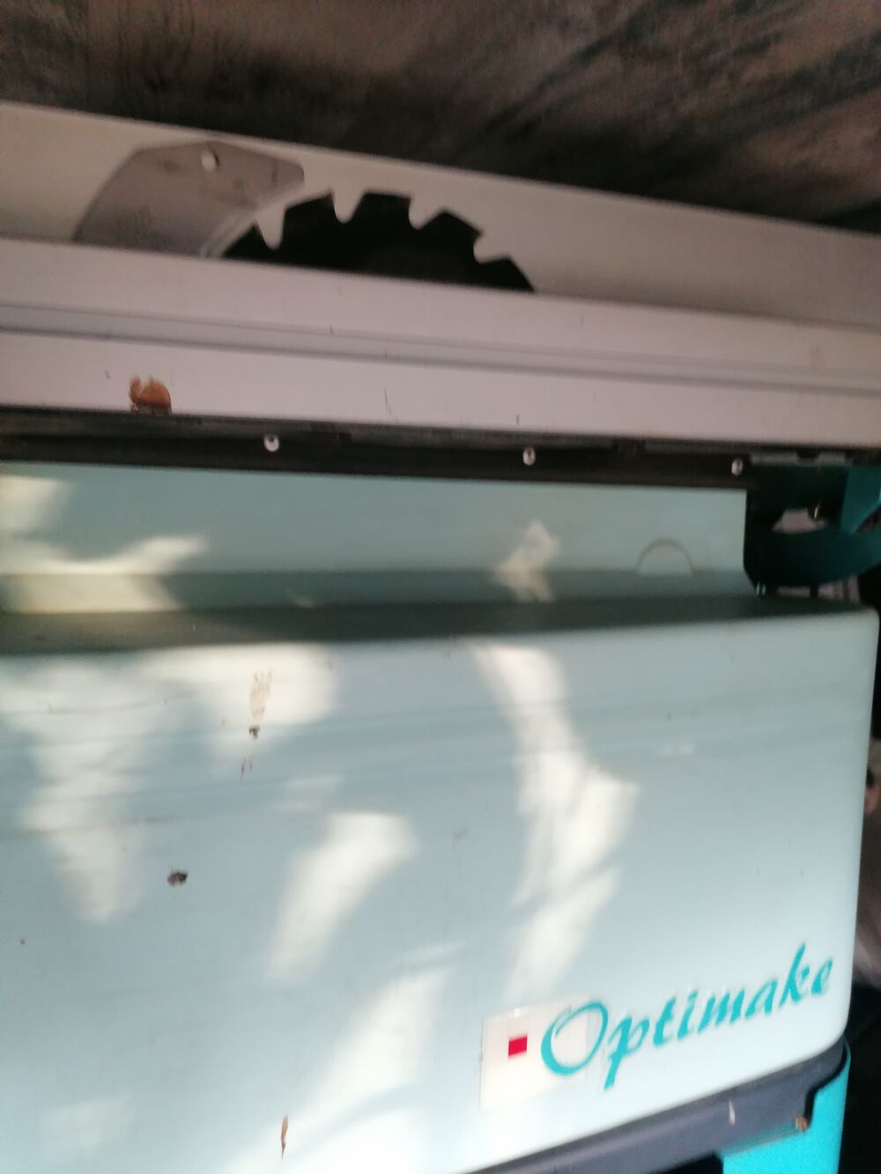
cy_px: 587
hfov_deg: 51.4
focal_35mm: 27
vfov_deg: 65.3
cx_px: 440
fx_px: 916
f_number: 1.8
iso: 250
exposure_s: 1/33.3
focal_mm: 4.75
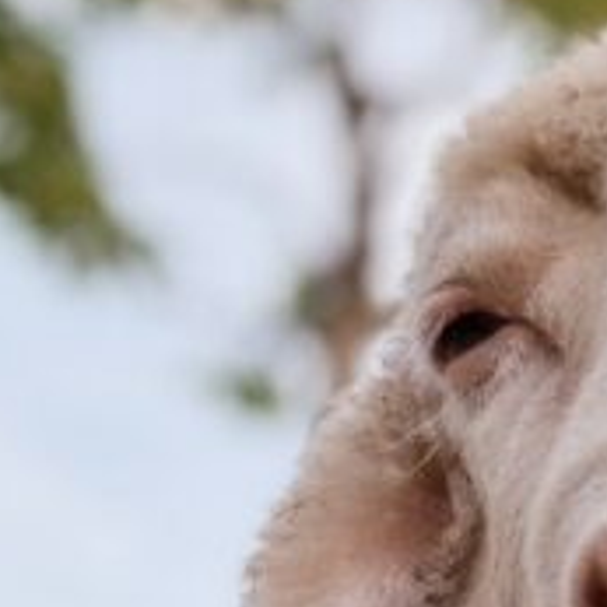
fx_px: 1944
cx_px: 1028
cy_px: 565
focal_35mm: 98
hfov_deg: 15.6
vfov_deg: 17.4
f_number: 2.2
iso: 50
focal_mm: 3.8
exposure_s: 1/118
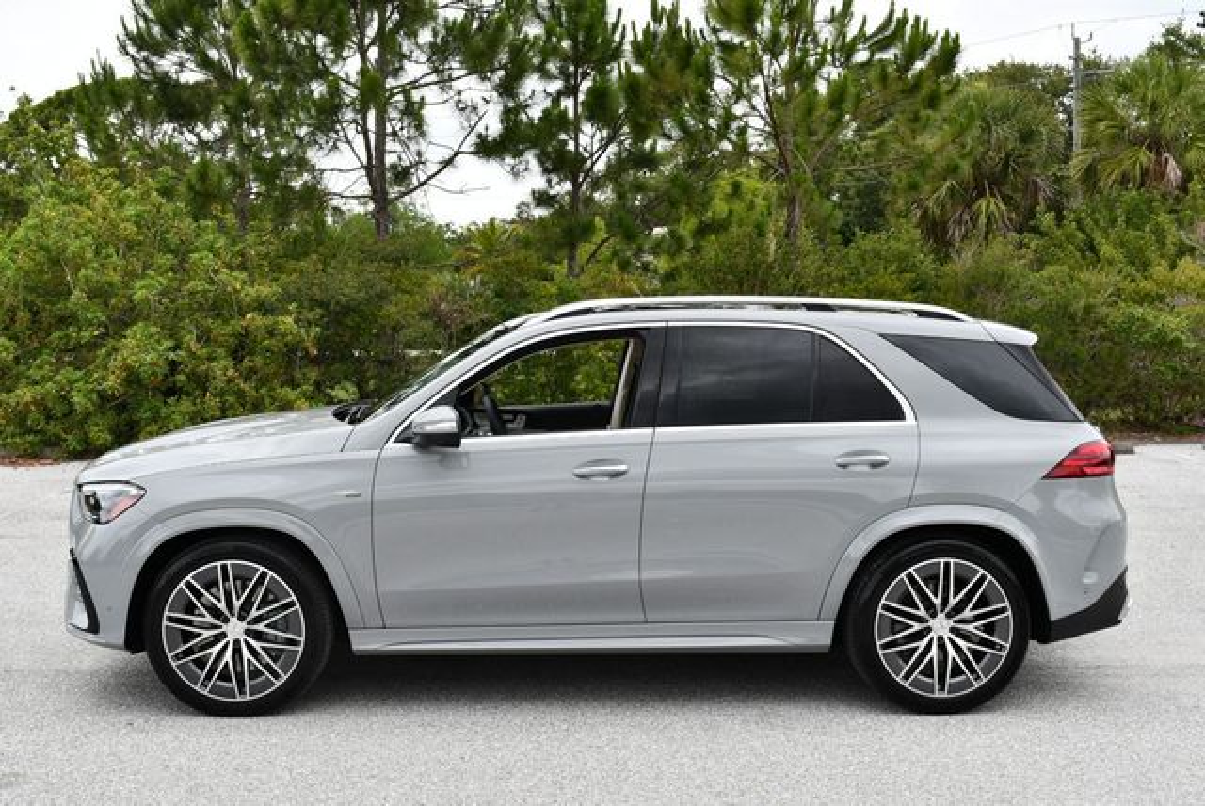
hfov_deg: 44.5
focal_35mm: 44
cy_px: 403
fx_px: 1474
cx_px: 602
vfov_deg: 30.6
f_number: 8
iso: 125
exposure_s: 1/250
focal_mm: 22
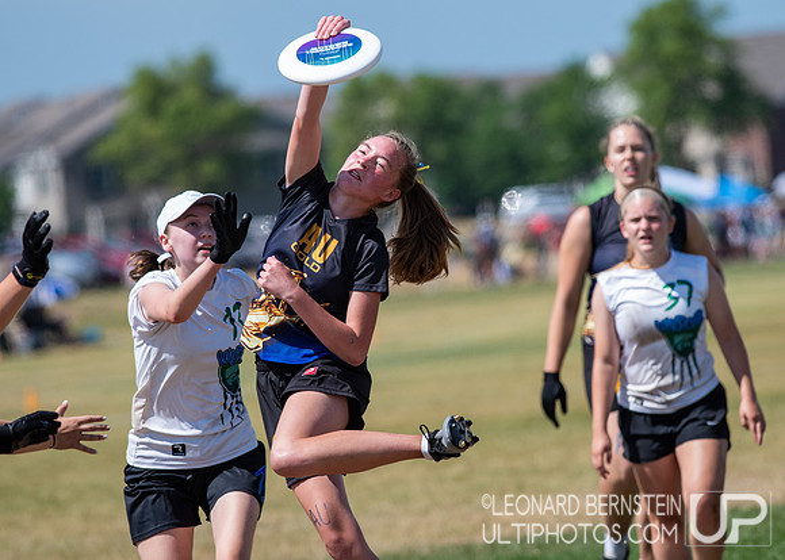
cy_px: 279
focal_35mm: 473
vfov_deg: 3.0
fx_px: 10552
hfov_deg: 4.3
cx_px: 422
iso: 400
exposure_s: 1/2500
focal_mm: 300
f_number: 5.6
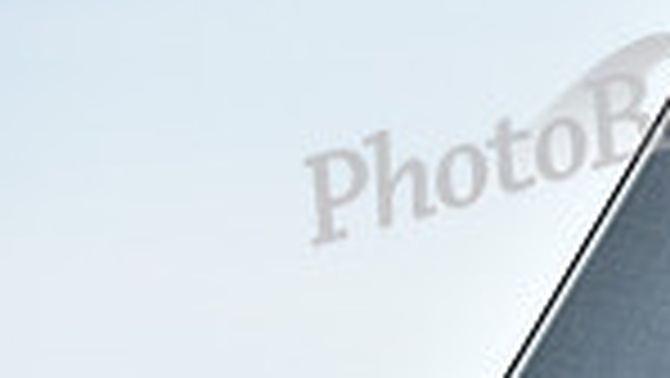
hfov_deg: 7.3
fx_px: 5084
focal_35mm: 286
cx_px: 1174
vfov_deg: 4.2
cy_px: 713
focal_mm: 70
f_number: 4.5
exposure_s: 1/800
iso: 250
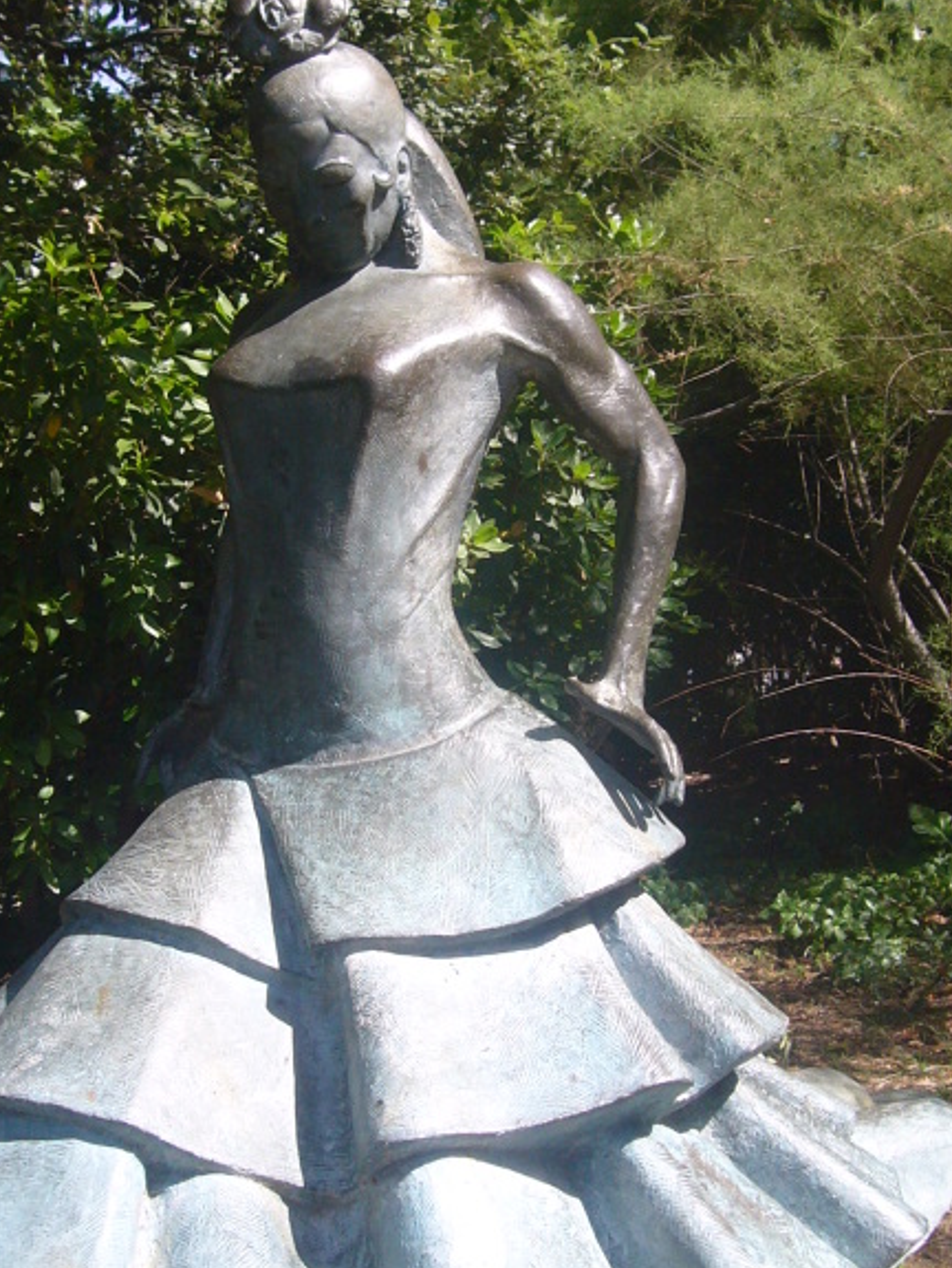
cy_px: 655
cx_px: 379
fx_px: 2088
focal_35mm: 57
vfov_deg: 33.8
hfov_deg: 25.6
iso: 80
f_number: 5.6
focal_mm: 4.9
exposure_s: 1/125
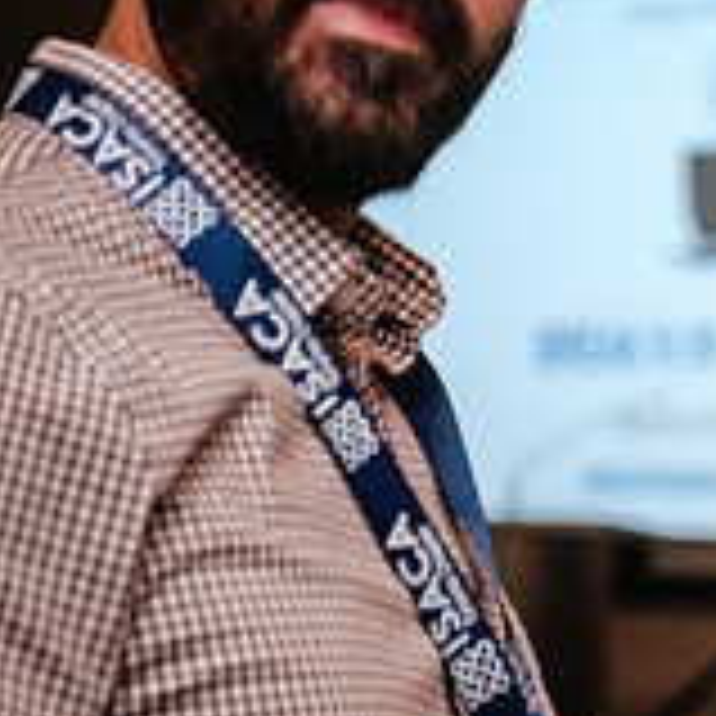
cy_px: 430
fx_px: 5429
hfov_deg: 7.4
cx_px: 1148
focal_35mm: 232
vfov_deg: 7.5
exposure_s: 1/80
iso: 800
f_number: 2.8
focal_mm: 50
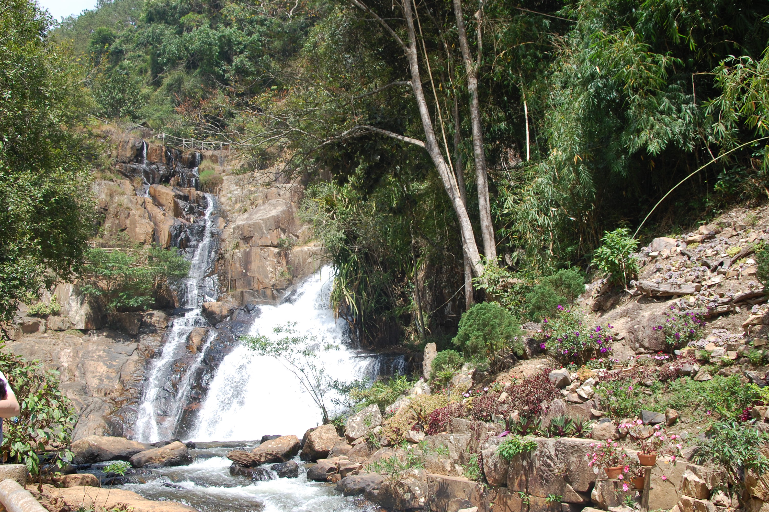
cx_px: 384
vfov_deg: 36.8
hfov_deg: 53.2
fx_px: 768
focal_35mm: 36
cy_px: 256
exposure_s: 1/200
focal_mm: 24
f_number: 7.1
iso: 200
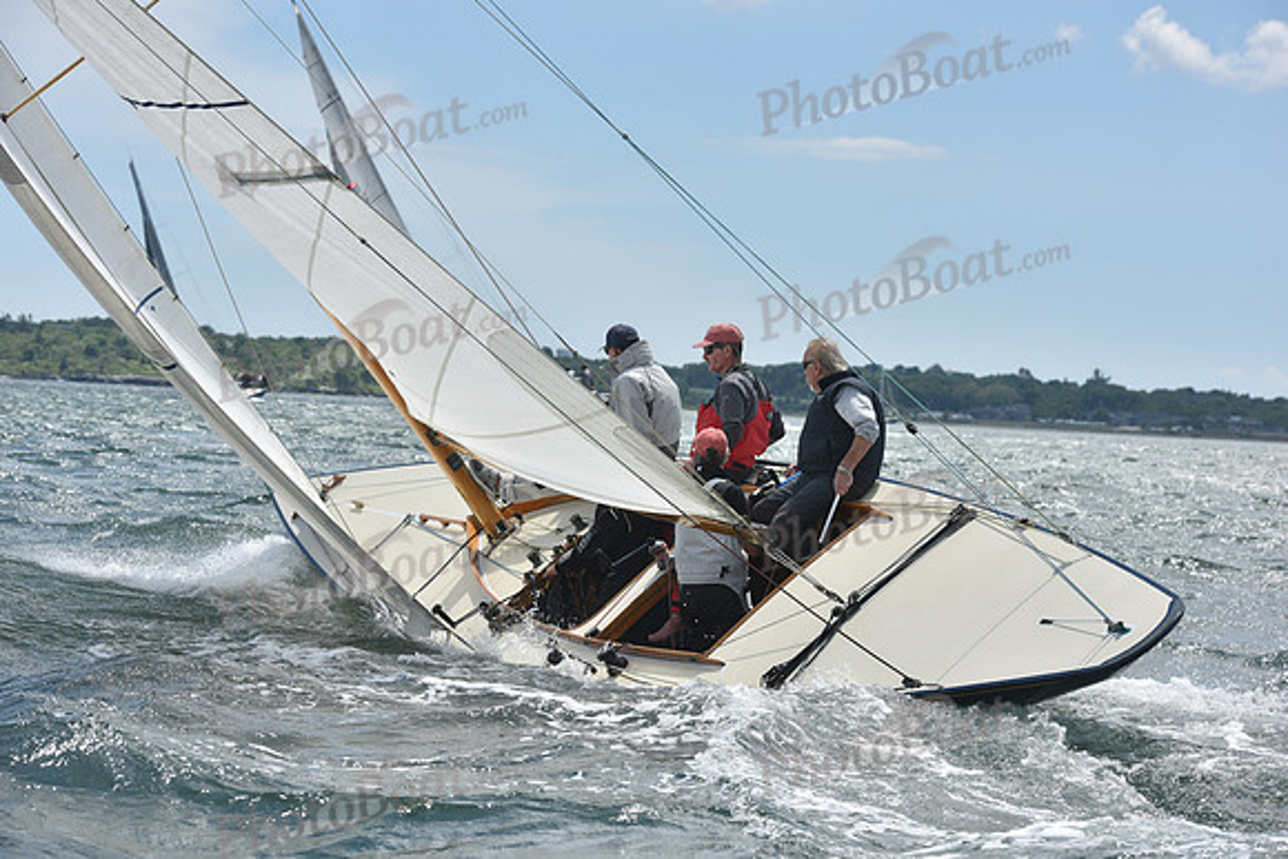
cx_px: 644
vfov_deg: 12.2
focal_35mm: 112
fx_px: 4008
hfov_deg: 18.3
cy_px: 430
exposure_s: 1/1250
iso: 250
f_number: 7.1
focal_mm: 112
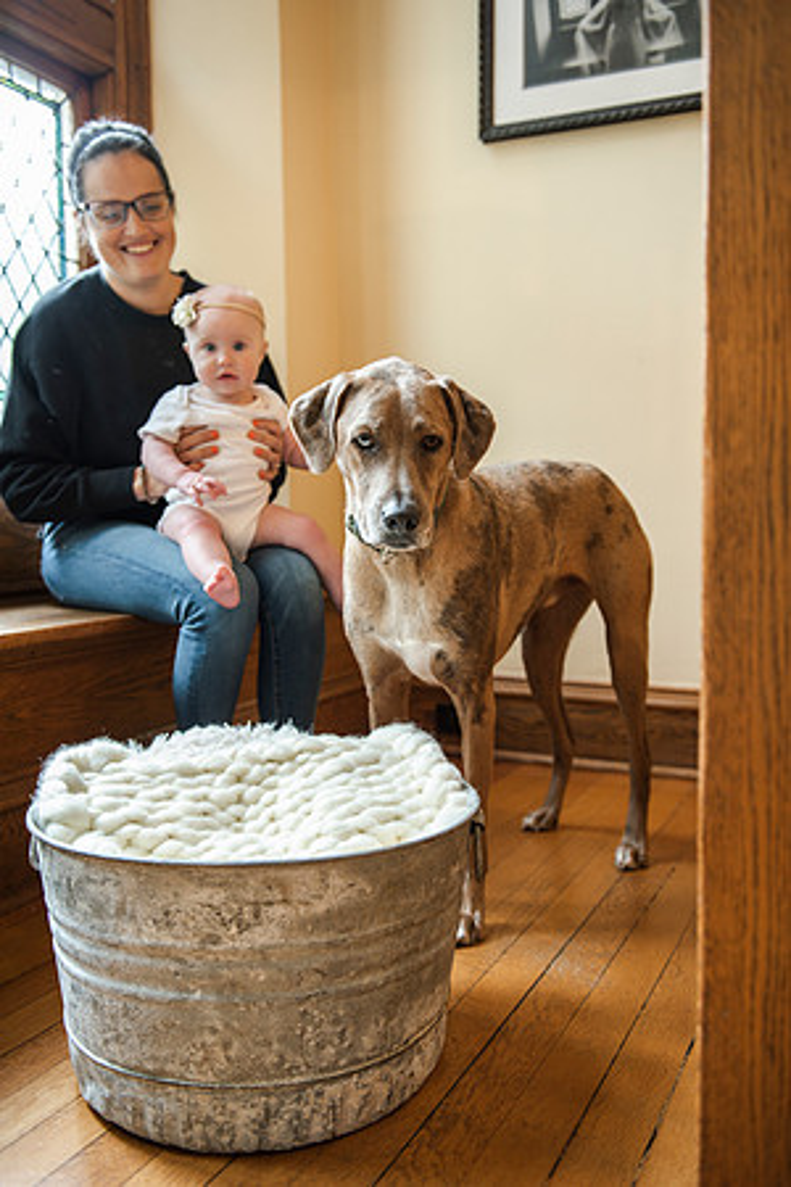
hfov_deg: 41.1
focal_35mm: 32
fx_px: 1055
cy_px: 594
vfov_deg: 58.7
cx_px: 396
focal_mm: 32
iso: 500
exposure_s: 1/25
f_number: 3.2
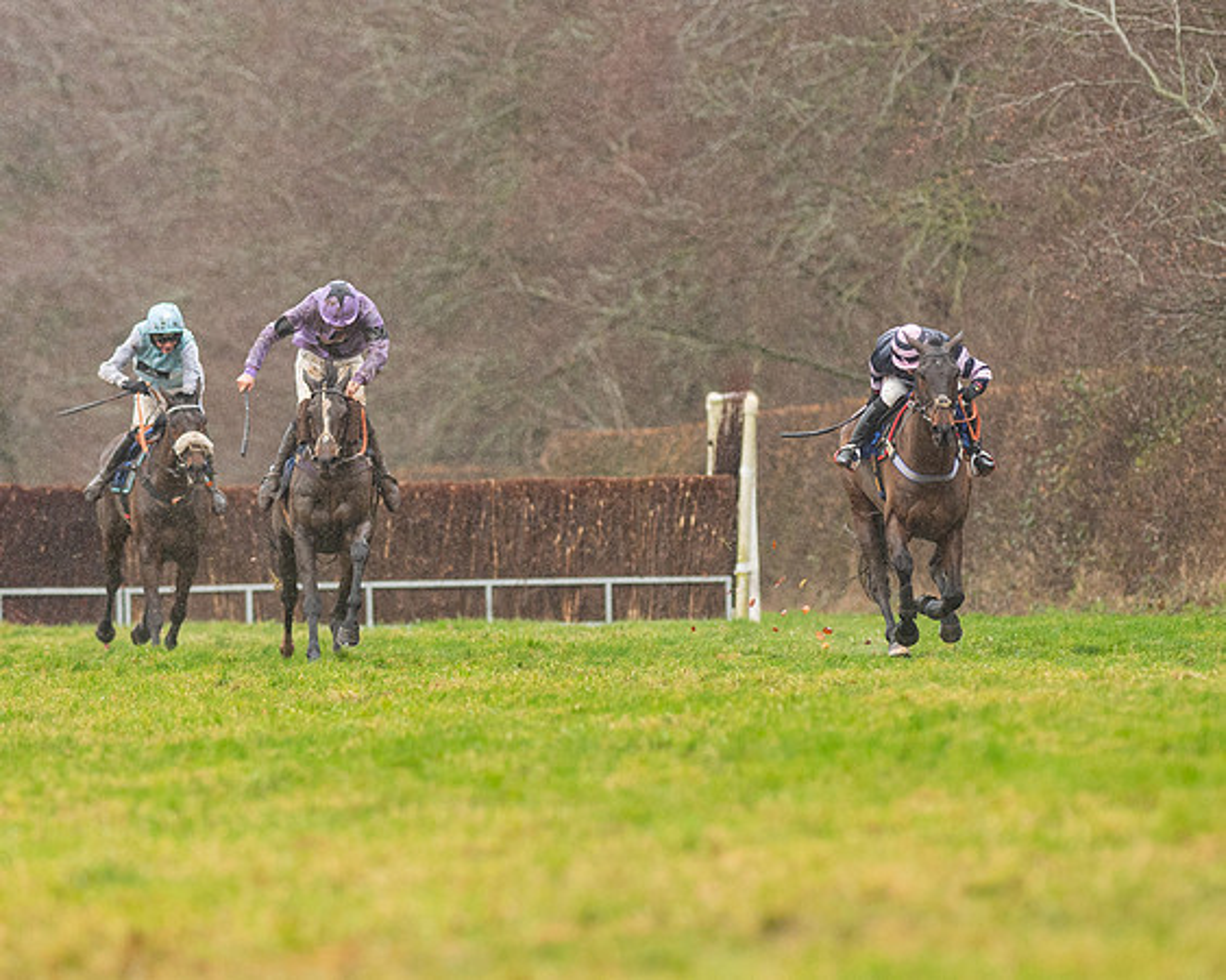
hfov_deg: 3.6
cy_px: 484
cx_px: 484
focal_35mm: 534
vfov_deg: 2.9
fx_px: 19371
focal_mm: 300
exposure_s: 1/1000
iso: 1000
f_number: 5
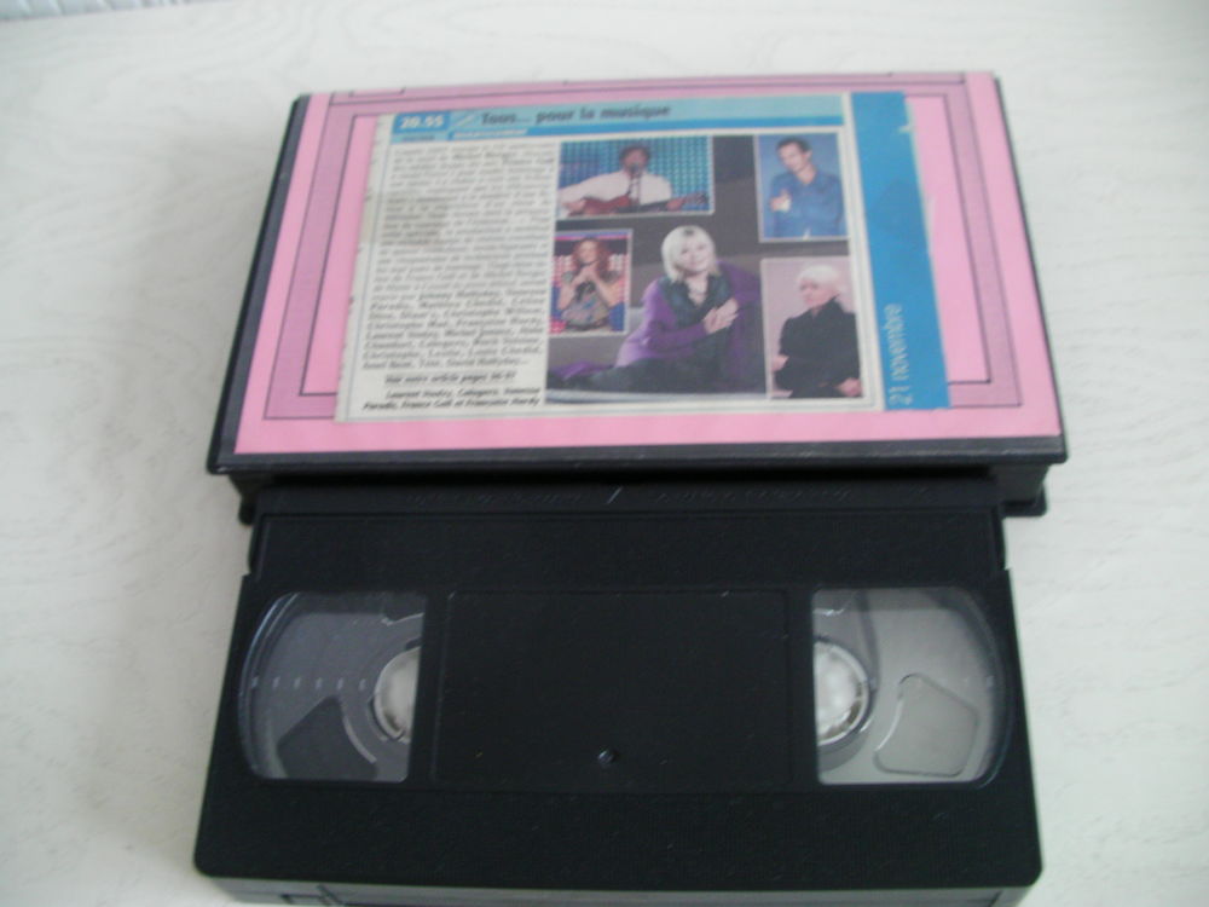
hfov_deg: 49.0
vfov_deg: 37.7
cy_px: 454
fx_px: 1327
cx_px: 604
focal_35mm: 38
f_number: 3.5
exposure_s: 1/30
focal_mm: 6.3
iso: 112
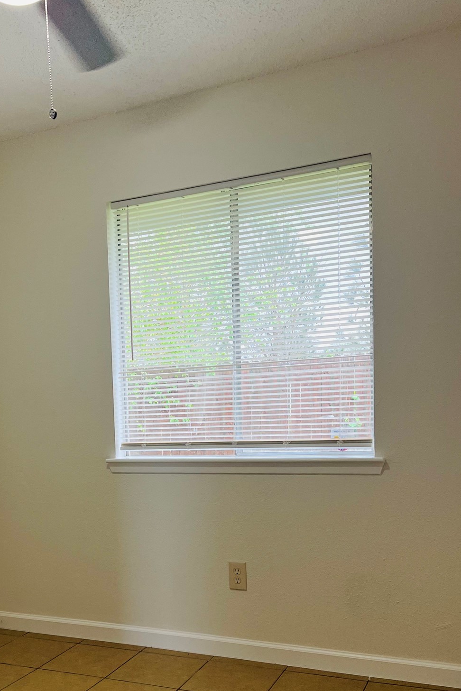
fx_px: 730
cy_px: 459
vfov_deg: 49.8
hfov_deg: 34.7
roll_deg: +1.6
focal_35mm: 38
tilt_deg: -4.2
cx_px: 148
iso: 125
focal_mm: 5.7
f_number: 1.5
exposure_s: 1/120
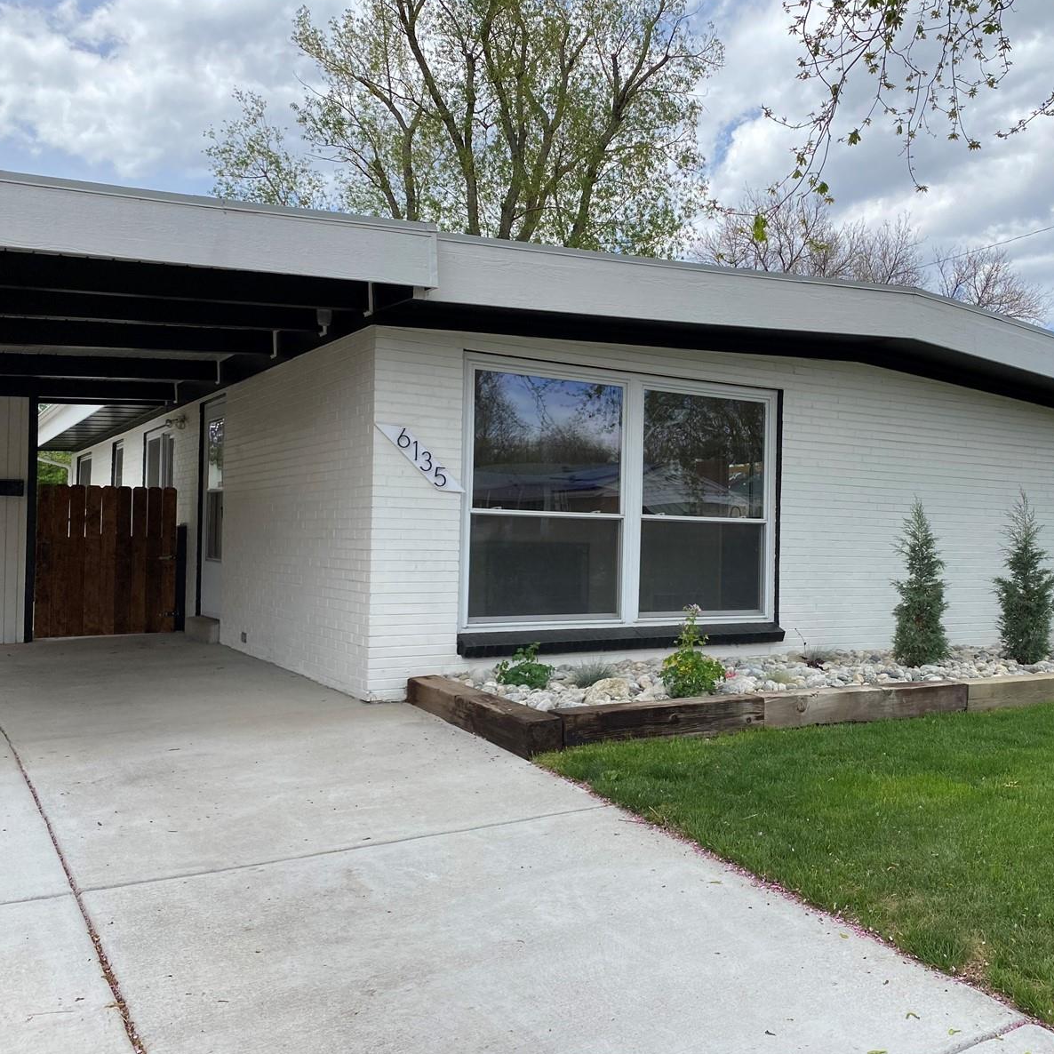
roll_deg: -1.0
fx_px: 1068
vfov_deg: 52.5
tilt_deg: -0.7
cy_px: 525
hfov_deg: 52.1
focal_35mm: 31
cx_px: 640
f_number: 1.8
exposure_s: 1/1727
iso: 32
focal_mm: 4.25
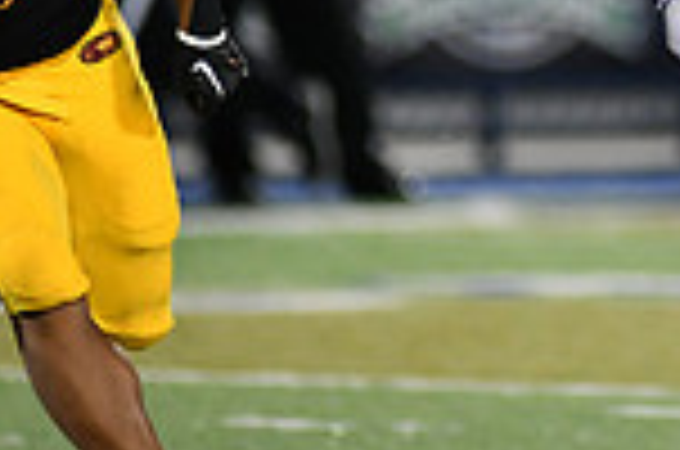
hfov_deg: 1.8
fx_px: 21789
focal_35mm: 1156
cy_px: -115
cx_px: 761
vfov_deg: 1.2
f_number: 2.8
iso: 2800
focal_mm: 300
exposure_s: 1/1000
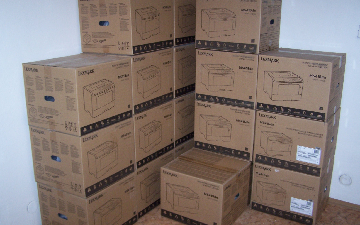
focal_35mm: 41
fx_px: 402
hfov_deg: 48.2
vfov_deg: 31.3
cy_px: 113
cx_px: 178
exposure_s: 1/60
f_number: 2.8
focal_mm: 6.3
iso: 140
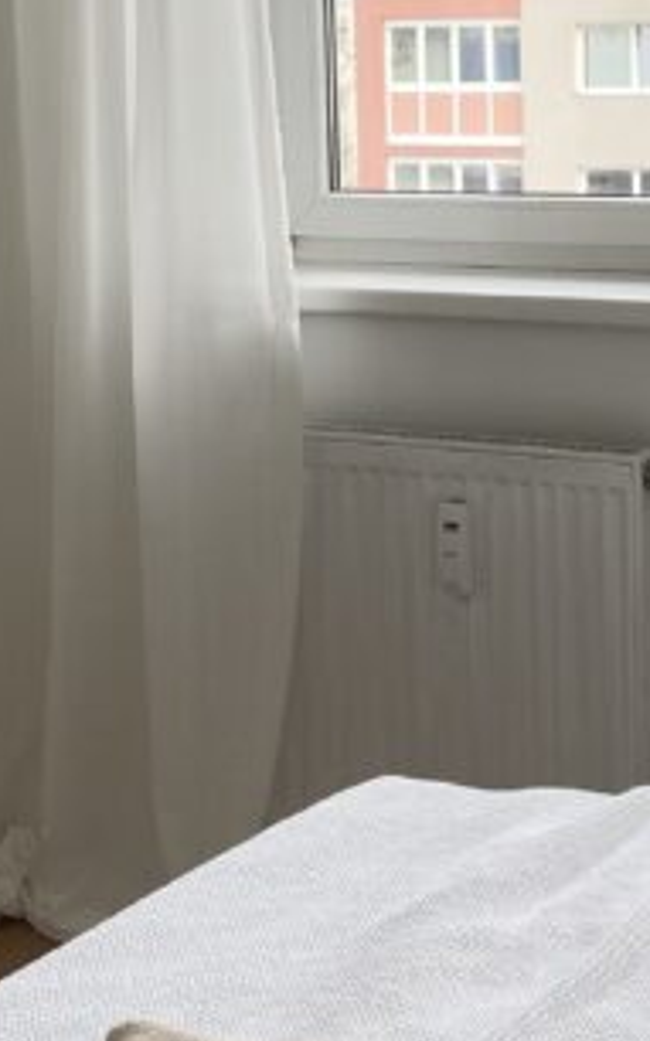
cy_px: 303
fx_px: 2298
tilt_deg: -6.6
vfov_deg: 25.3
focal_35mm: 81
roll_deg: +1.3
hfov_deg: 15.9
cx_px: 553
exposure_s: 1/122
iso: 40
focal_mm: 4.25
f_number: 1.8
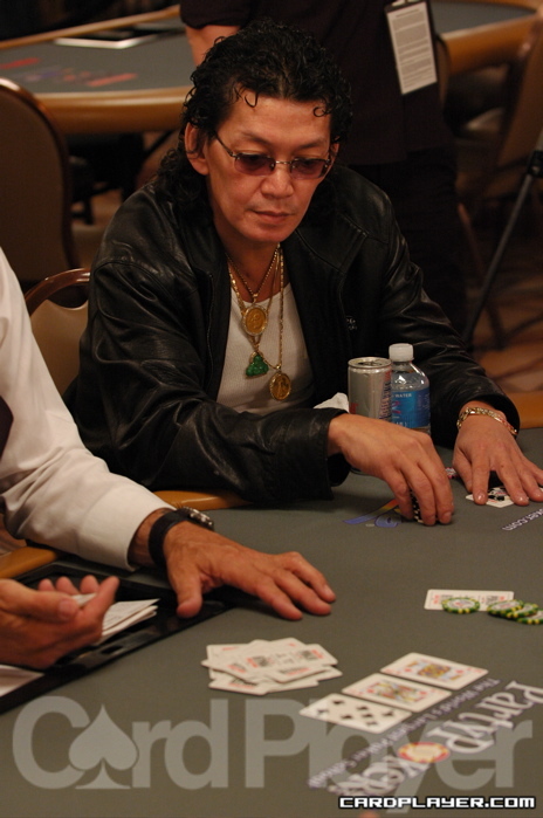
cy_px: 409
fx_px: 2383
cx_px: 272
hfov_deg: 13.0
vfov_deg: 19.5
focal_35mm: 105
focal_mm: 70
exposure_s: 1/60
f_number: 3.5
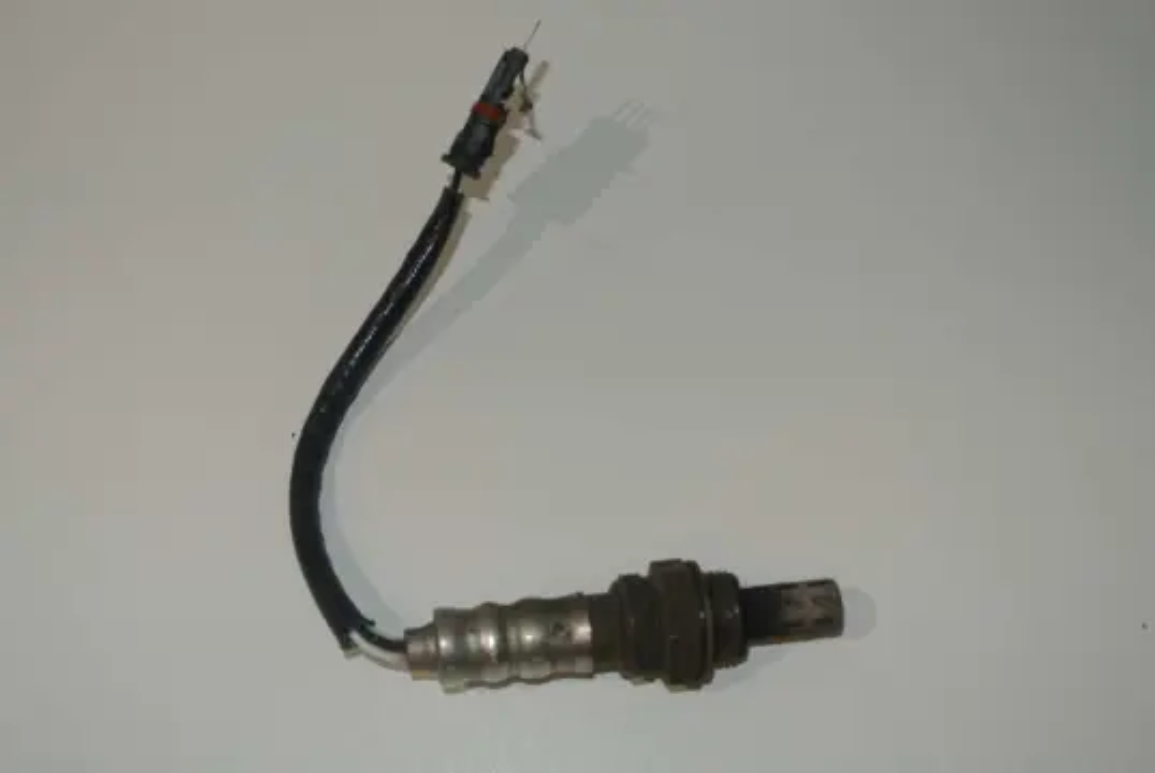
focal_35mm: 49
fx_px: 1574
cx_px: 578
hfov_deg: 40.3
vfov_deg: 27.6
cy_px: 386
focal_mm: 18.2
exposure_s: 1/60
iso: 200
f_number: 4.5
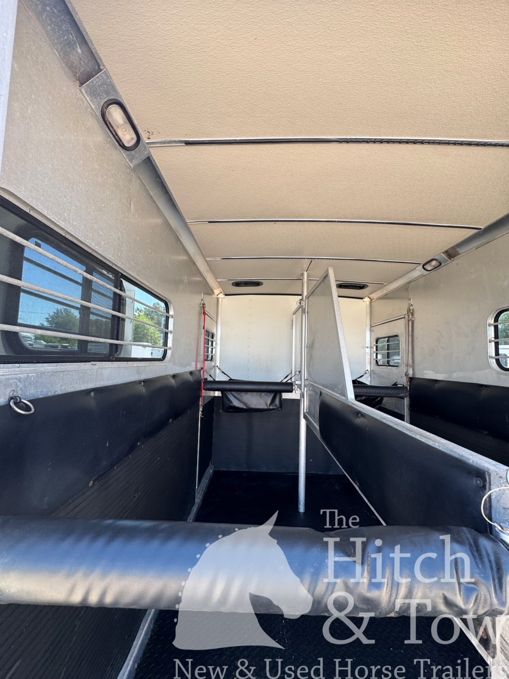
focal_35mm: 14
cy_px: 340
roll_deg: -1.9
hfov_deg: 85.7
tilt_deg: +2.4
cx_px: 254
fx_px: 274
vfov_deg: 102.1
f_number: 2.2
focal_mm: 2.22
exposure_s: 1/134
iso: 40
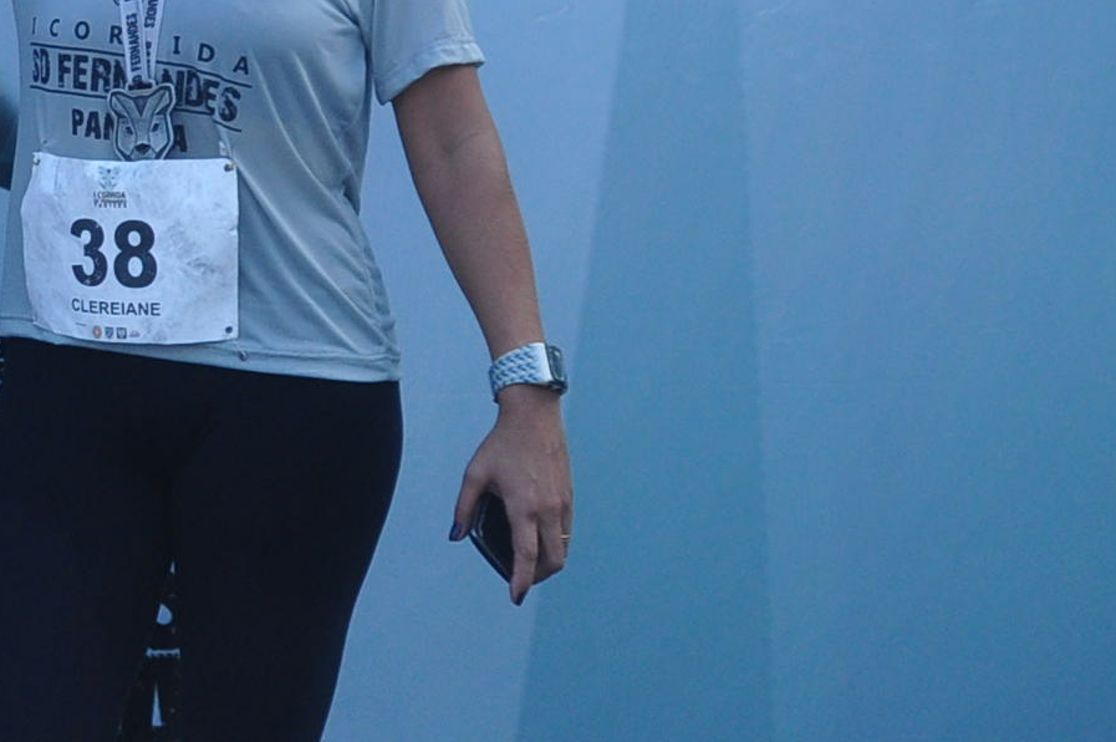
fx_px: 6658
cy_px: 213
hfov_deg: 9.4
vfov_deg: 6.4
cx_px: -236
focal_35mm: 215
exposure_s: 1/800
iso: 400
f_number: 7.1
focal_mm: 40
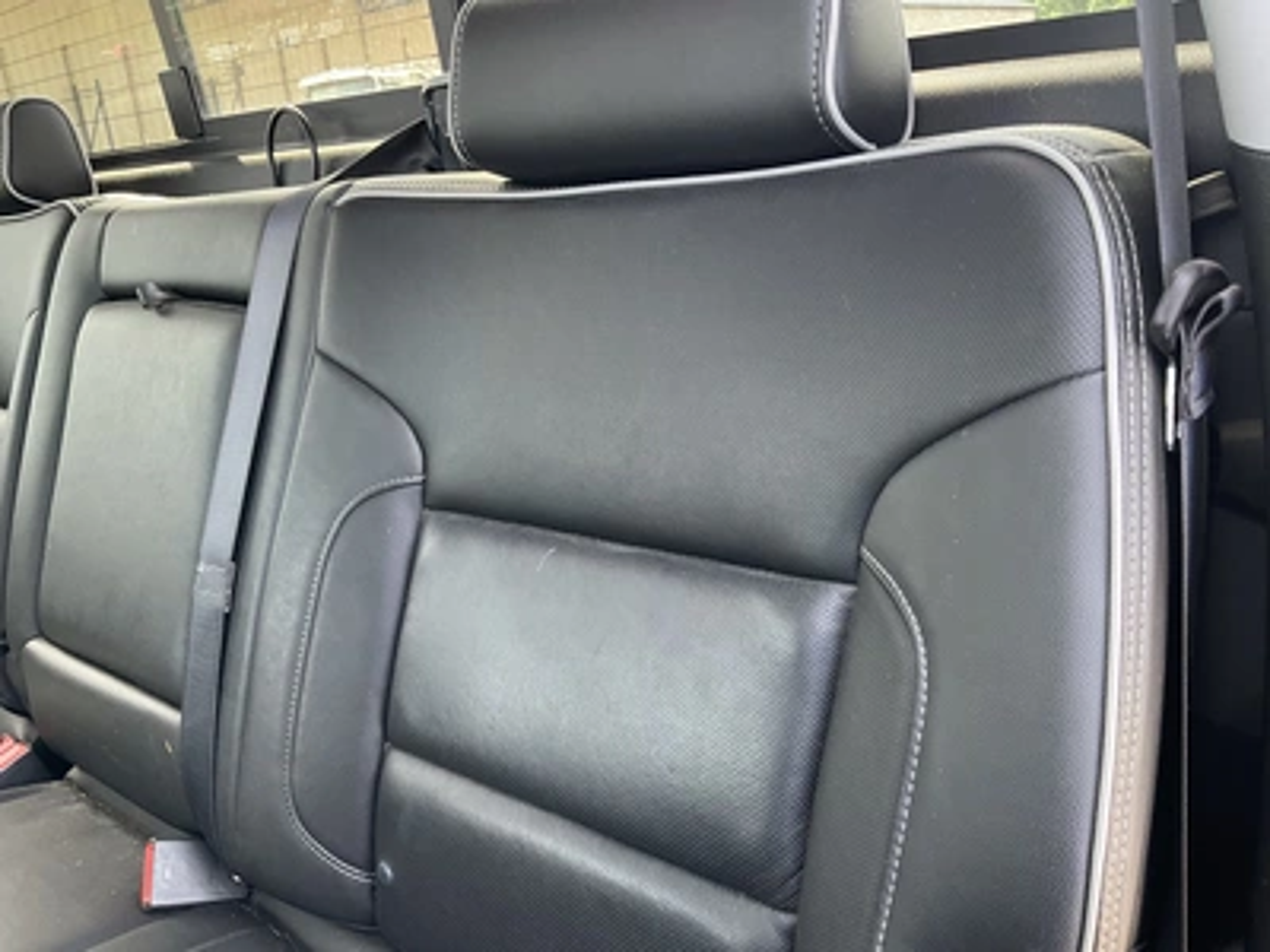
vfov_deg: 48.2
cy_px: 476
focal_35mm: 29
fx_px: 1064
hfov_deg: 61.7
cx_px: 635
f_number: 1.8
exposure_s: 1/69
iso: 64
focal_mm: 3
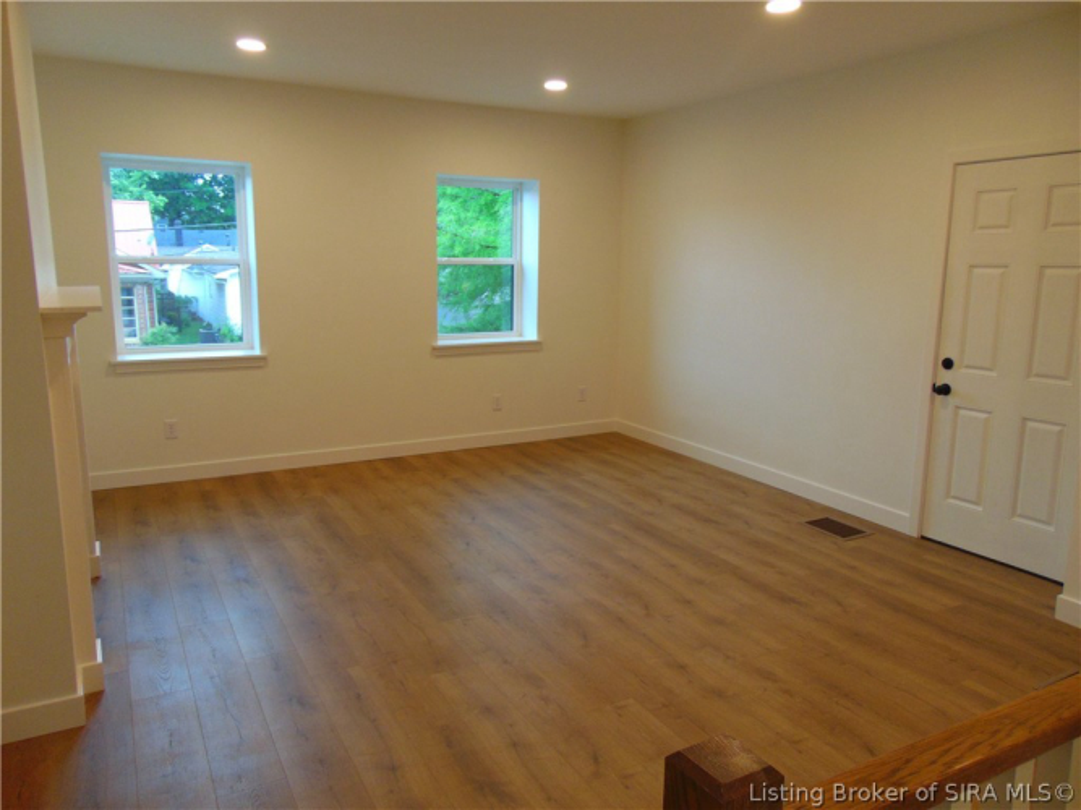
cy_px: 405
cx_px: 540
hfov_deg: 69.4
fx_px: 781
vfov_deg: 54.9
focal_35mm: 25
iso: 100
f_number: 3
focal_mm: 4.5
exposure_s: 1/30
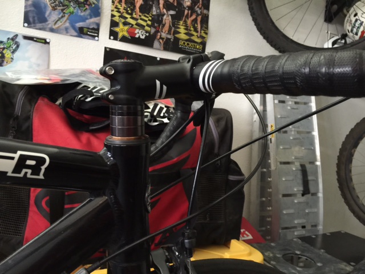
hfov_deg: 61.7
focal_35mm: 29
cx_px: 182
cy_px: 137
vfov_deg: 48.2
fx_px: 306
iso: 80
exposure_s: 1/4
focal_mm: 4.15
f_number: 2.2
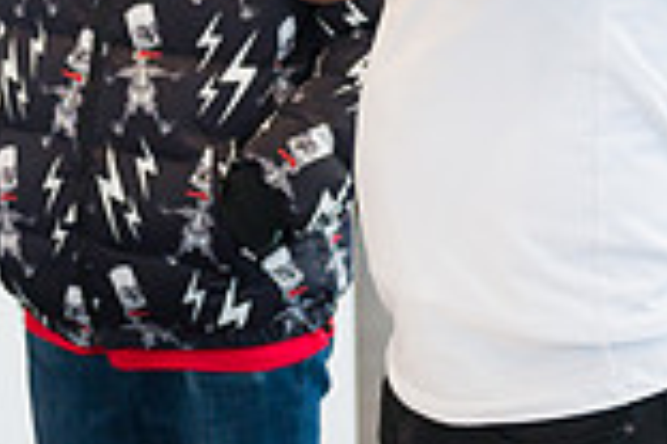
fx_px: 3298
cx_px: 308
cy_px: -30
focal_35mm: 178
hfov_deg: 11.5
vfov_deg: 7.7
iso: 2500
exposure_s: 1/320
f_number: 3.5
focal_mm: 48
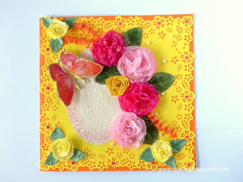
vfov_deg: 29.1
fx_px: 351
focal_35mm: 50
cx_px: 122
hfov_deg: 38.2
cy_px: 91
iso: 100
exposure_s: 1/125
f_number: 2.8
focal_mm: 9.1
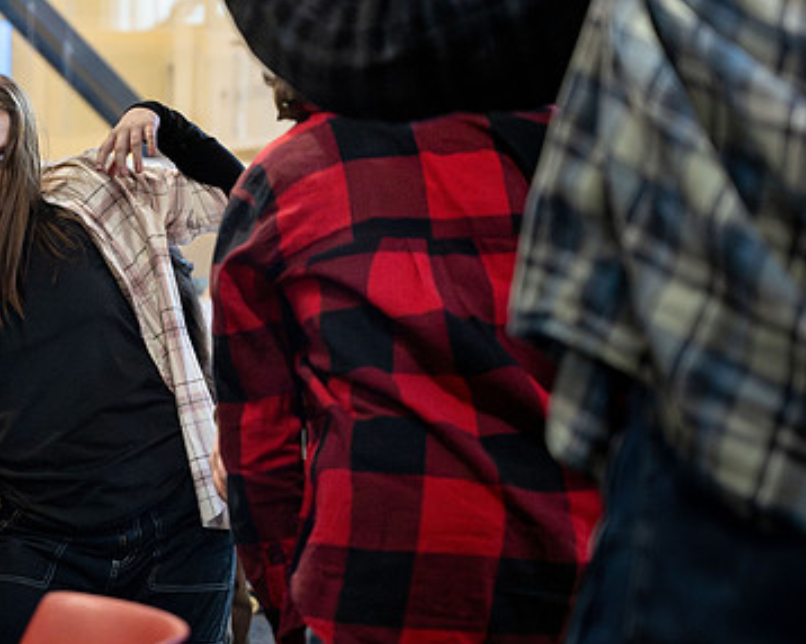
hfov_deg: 15.6
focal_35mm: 122
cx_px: 121
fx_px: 2909
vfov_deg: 12.6
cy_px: 210
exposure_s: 1/400
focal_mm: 70
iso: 4000
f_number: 4
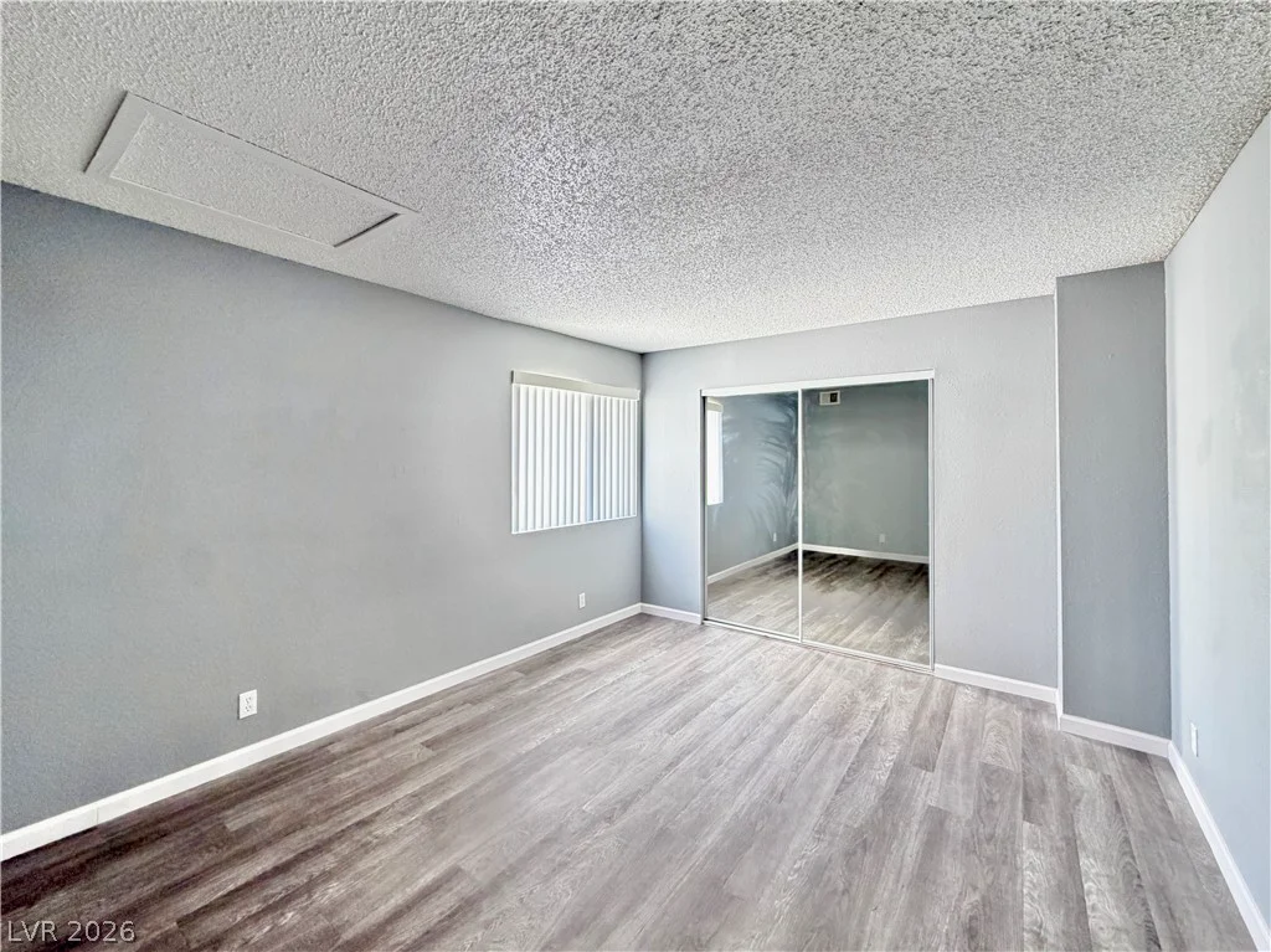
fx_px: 514
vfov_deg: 85.6
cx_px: 636
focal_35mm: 14
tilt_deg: -1.3
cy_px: 476
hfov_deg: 102.1
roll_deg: +0.3
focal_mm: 2.22
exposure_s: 1/65
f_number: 2.2
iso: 320
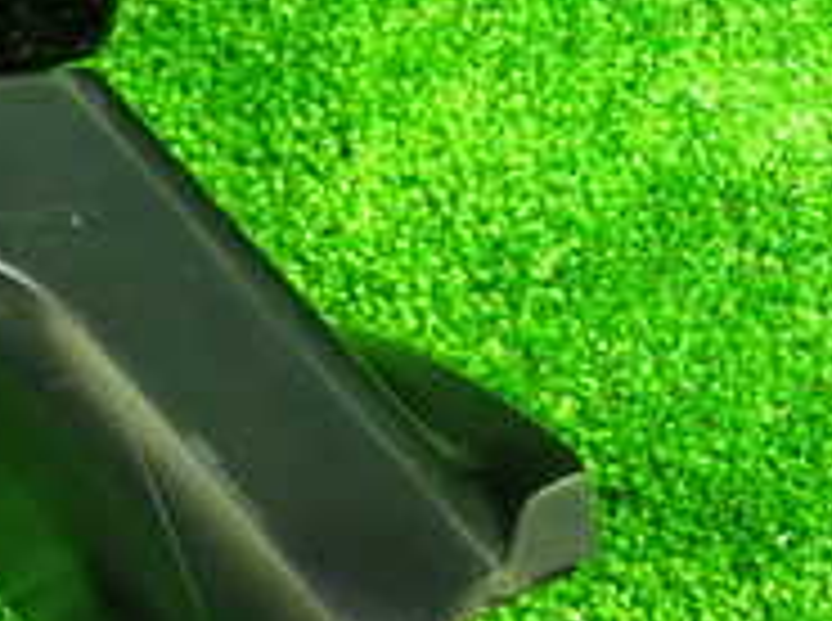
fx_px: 2807
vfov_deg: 12.6
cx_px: -378
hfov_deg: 15.7
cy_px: 216
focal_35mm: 117
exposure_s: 1/13
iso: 800
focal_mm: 6.37
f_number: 2.5
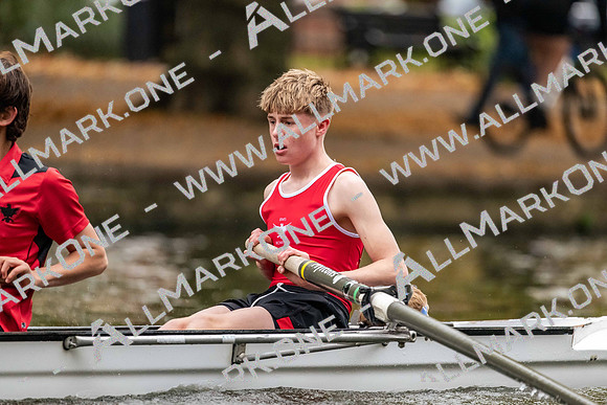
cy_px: 202
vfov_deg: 3.4
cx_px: 304
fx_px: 6746
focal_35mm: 400
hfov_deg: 5.2
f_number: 4.5
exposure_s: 1/2000
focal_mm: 400
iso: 5000
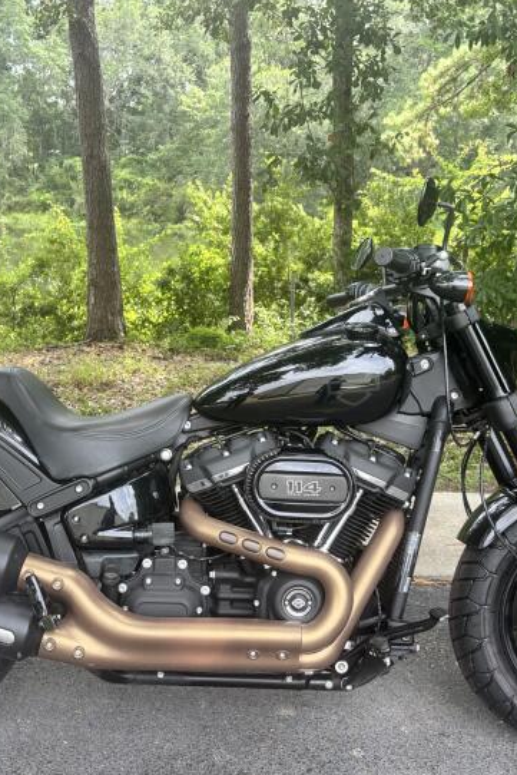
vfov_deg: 48.4
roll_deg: -2.9
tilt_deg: -17.3
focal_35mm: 40
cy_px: 425
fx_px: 861
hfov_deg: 33.3
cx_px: 212
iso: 40
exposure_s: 1/238
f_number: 1.6
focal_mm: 5.96
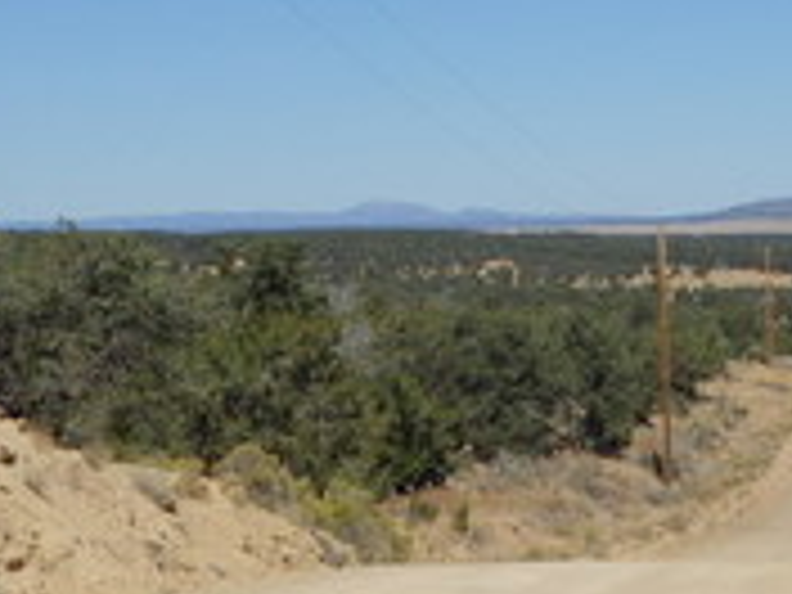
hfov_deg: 14.9
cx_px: 702
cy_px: 470
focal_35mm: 131
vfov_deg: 11.3
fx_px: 2997
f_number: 14
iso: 125
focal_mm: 8.3
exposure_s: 1/200
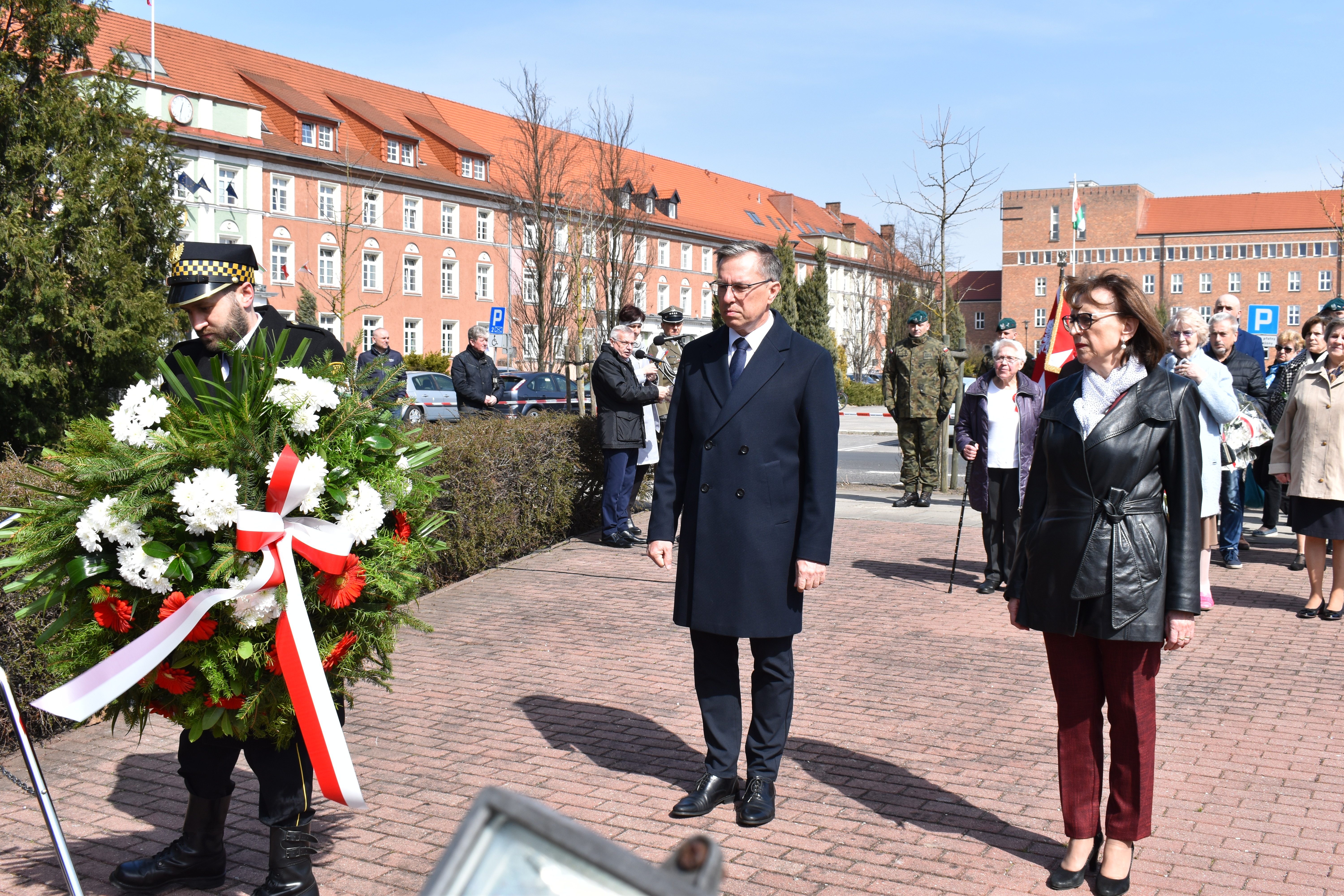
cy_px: 448
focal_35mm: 36
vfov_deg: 36.9
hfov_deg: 53.1
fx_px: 1344
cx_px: 672
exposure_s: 1/400
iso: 200
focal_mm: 24
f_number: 9
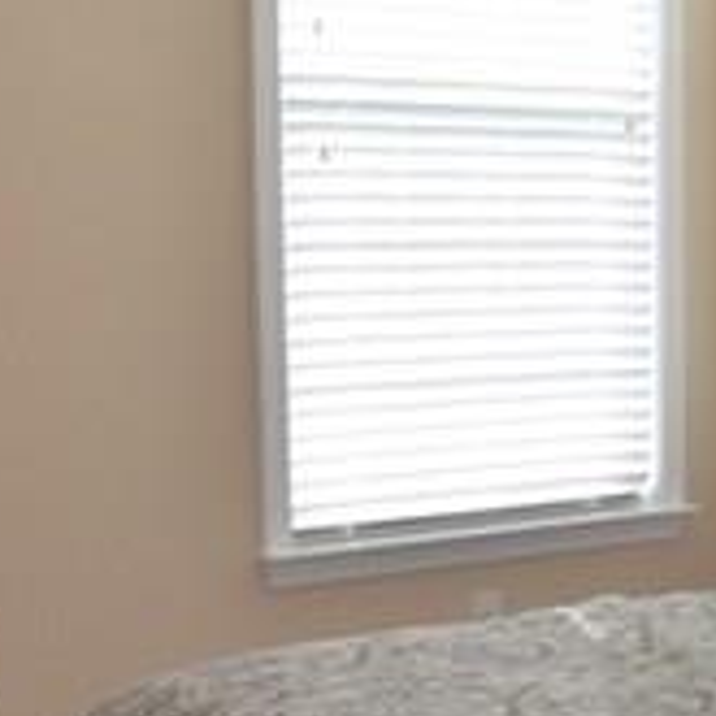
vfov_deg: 19.4
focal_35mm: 89
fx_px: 2083
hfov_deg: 18.3
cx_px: 903
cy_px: 493
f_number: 5.6
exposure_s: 1/125
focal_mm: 18
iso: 720
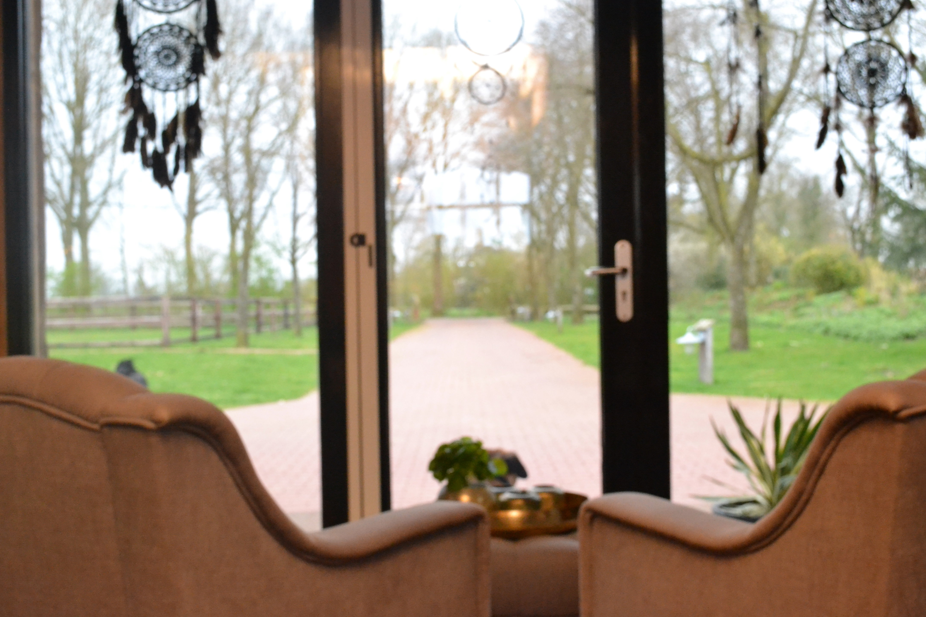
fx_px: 1235
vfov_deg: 28.1
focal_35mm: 48
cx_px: 485
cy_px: 298
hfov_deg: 41.1
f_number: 9
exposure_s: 1/200
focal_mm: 30
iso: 3200
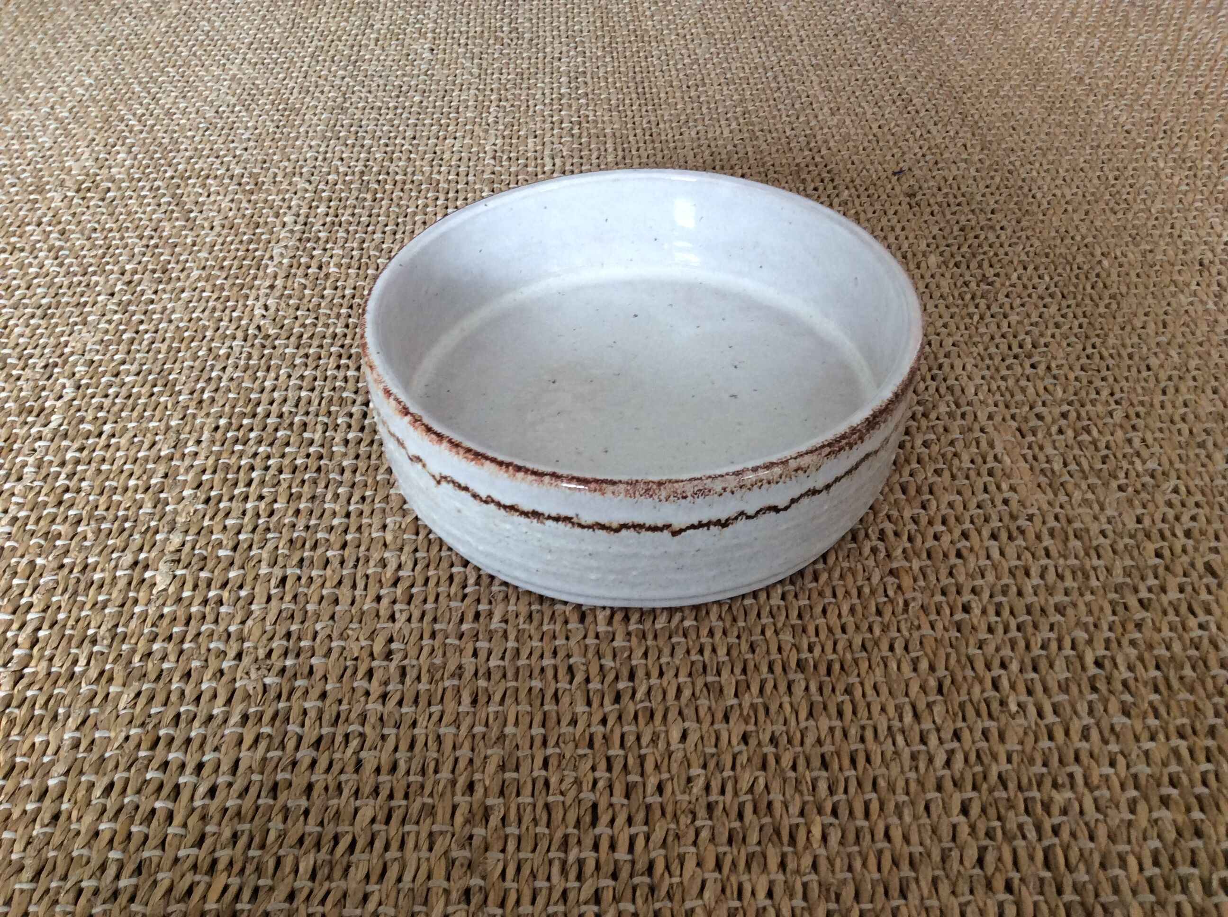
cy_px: 458
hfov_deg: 56.9
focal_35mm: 32
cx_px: 614
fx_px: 1134
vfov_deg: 44.1
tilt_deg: -41.8
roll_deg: +3.2
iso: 80
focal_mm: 3.3
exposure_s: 1/25
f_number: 2.4
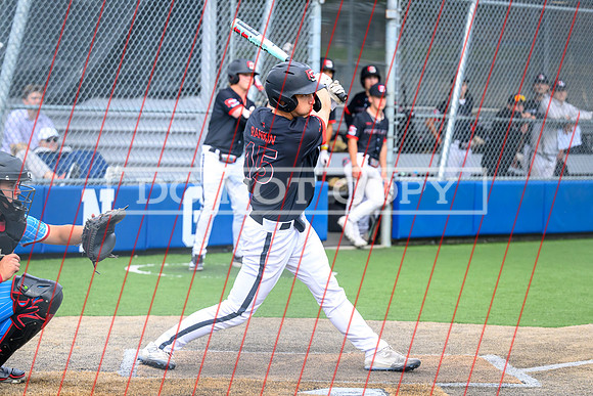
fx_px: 2246
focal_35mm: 136
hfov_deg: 15.0
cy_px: 198
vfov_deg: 10.1
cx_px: 291
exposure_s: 1/3200
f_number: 2.8
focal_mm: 95
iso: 1000
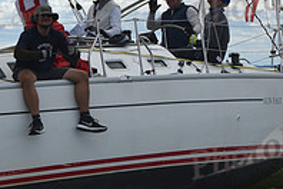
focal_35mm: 287
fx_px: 2256
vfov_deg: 4.8
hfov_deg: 7.2
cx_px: 117
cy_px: 88
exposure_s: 1/800
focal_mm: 98
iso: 250
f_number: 11
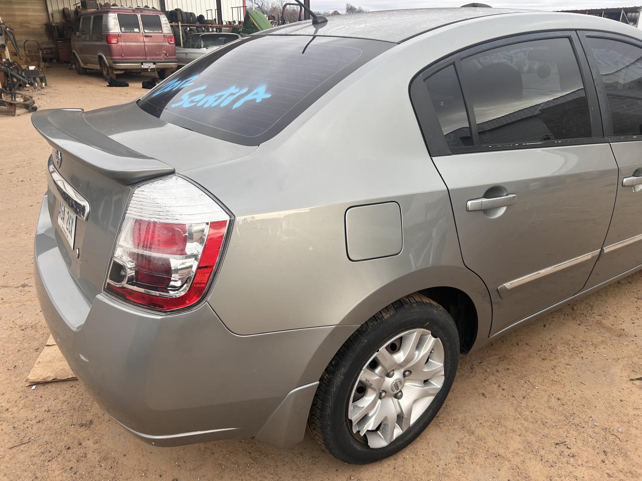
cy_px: 240
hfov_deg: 67.3
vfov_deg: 53.1
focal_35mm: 26
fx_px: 482
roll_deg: +0.6
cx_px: 321
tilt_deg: -23.3
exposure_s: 1/666
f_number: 1.5
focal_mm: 5.7
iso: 50
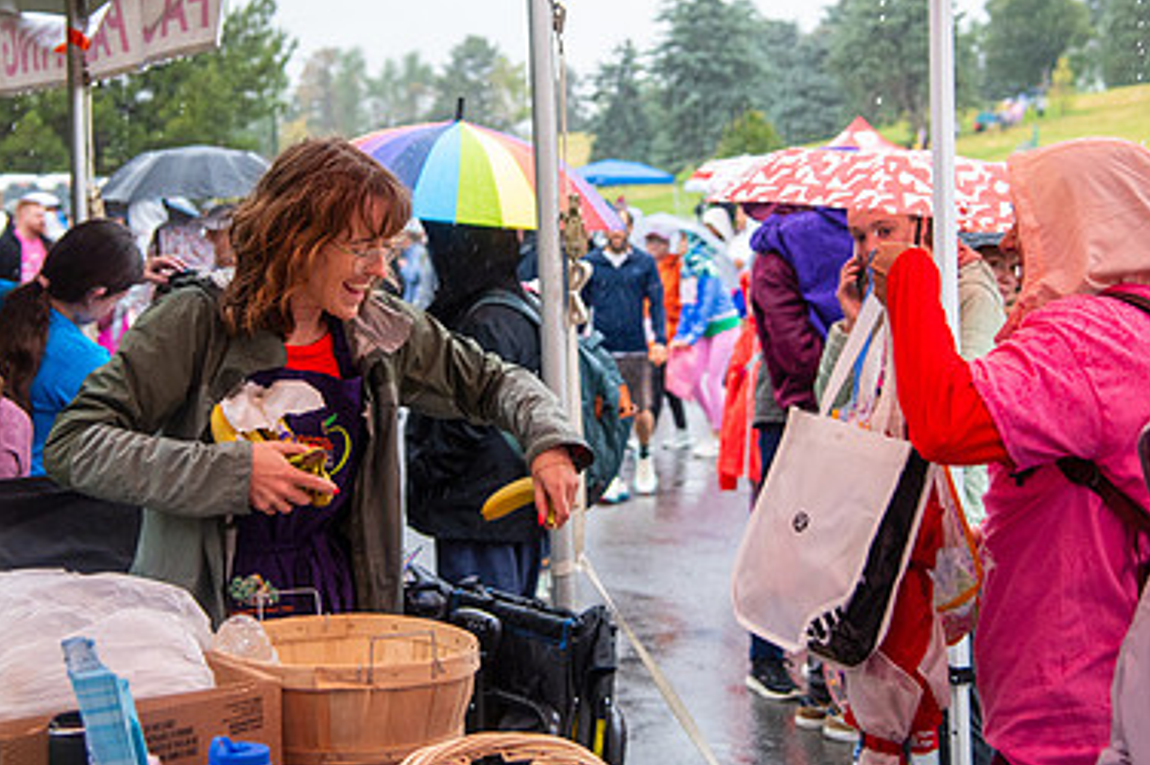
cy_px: 233
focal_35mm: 71
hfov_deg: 28.4
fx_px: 2266
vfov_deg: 19.1
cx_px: 483
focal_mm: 46
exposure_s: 1/320
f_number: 4
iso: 2500
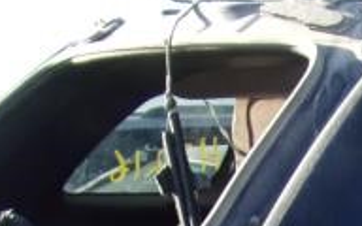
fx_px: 1046
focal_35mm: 106
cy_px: 475
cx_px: 492
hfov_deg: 18.1
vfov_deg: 11.0
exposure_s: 1/240
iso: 80
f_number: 3.3
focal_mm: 4.3
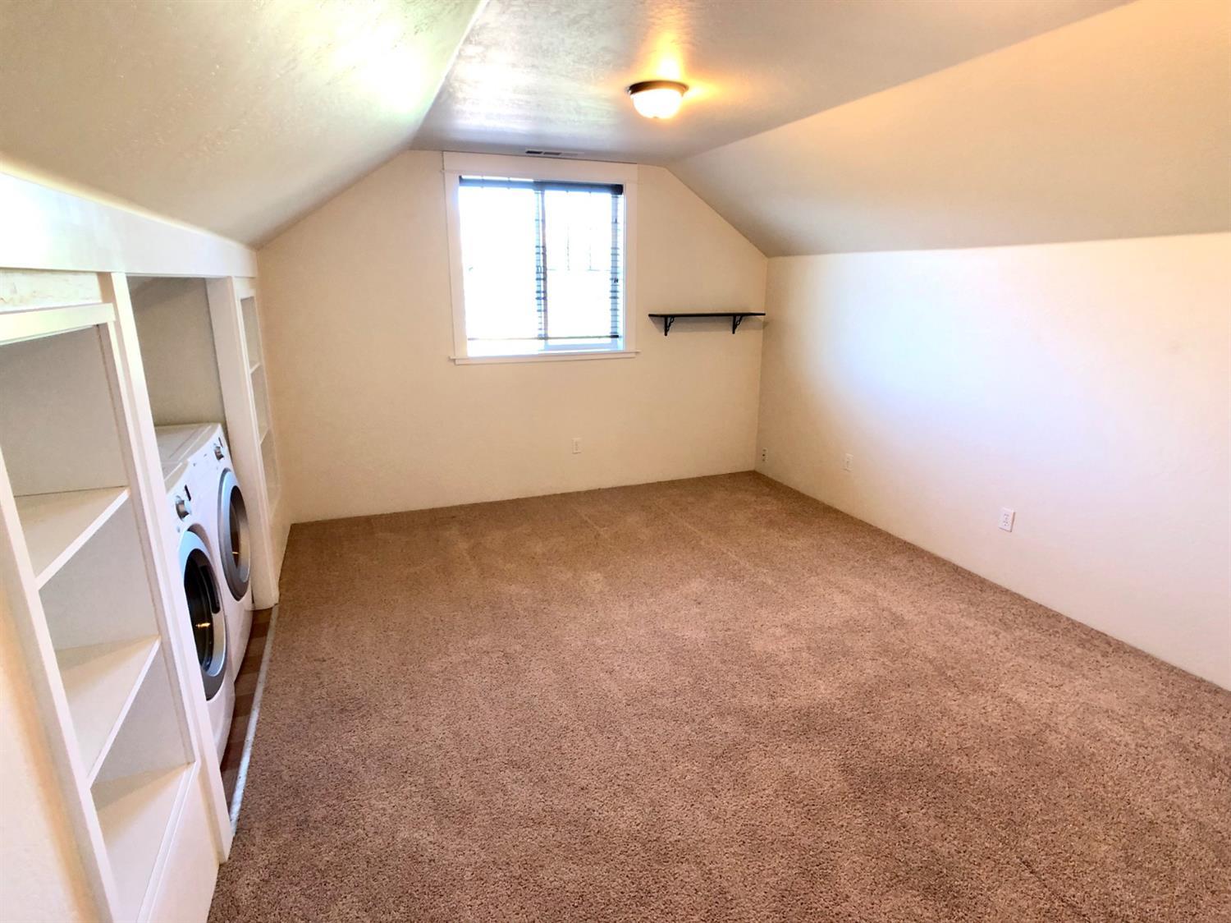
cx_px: 616
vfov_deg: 49.7
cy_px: 462
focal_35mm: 28
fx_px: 995
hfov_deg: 63.5
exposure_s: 1/17
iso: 40
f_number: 1.8
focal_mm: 3.99
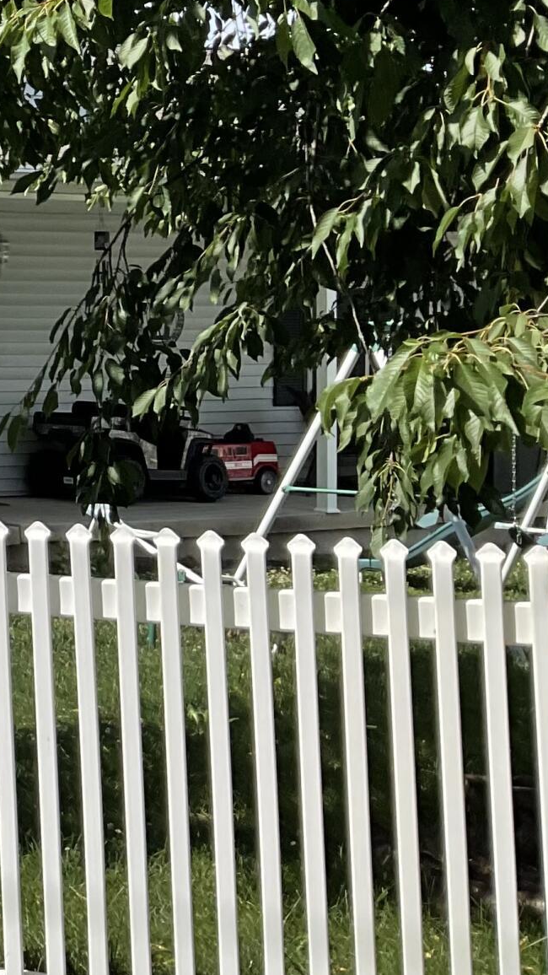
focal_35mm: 82
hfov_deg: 12.4
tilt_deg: +2.9
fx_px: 2119
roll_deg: +0.3
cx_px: -647
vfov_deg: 25.4
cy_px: 180
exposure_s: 1/1984
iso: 16
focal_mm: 3
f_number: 1.8
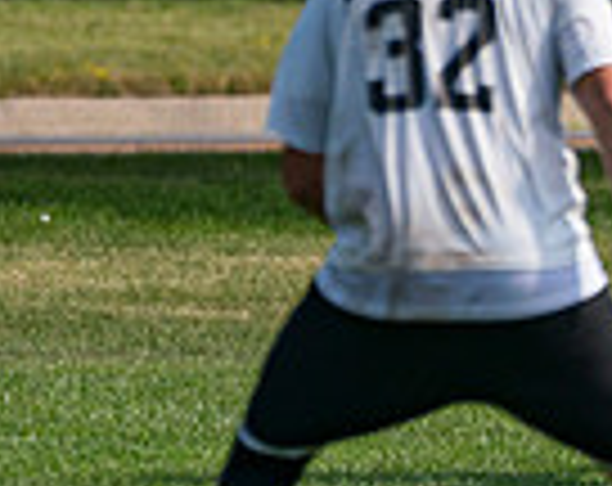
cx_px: 974
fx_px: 25954
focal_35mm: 1437
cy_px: 180
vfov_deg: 1.1
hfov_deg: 1.4
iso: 400
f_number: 2.8
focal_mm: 200
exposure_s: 1/6400
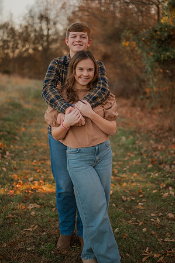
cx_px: 88
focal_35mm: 50
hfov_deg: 26.9
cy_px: 132
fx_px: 365
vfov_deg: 39.6
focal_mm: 50
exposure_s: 1/125
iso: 110
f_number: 1.8
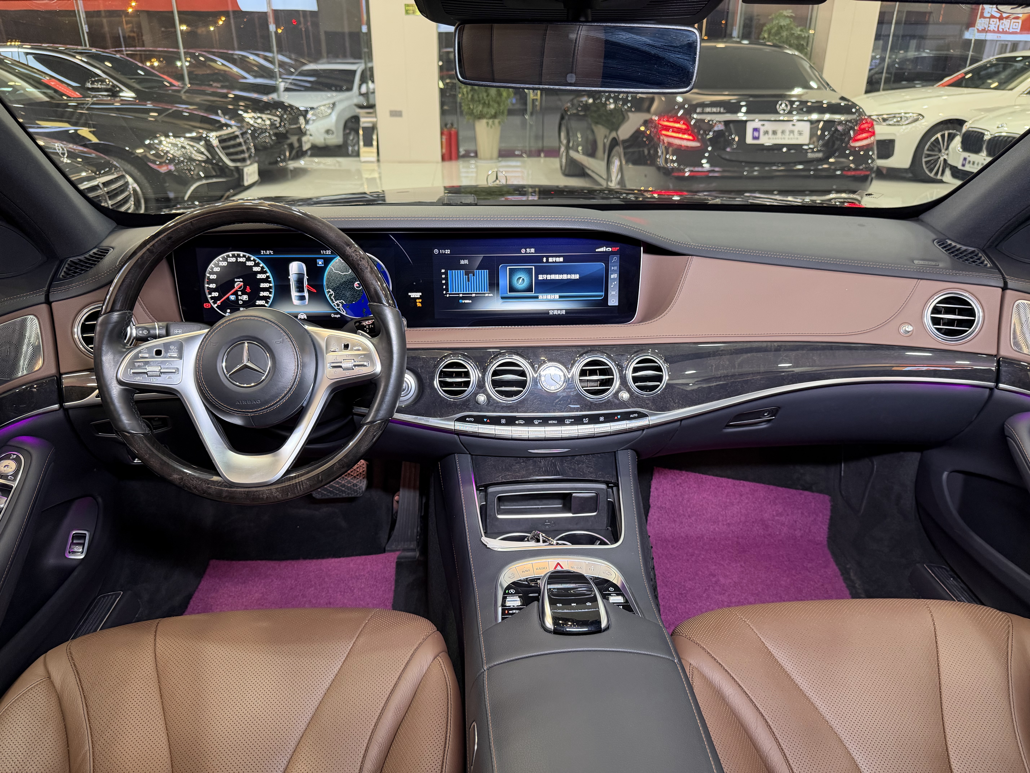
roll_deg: +0.3
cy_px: 386
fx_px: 714
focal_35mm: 24
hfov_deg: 71.6
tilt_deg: -25.1
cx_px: 515
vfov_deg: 56.8
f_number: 1.78
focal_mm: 6.76
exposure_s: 1/50
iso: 320
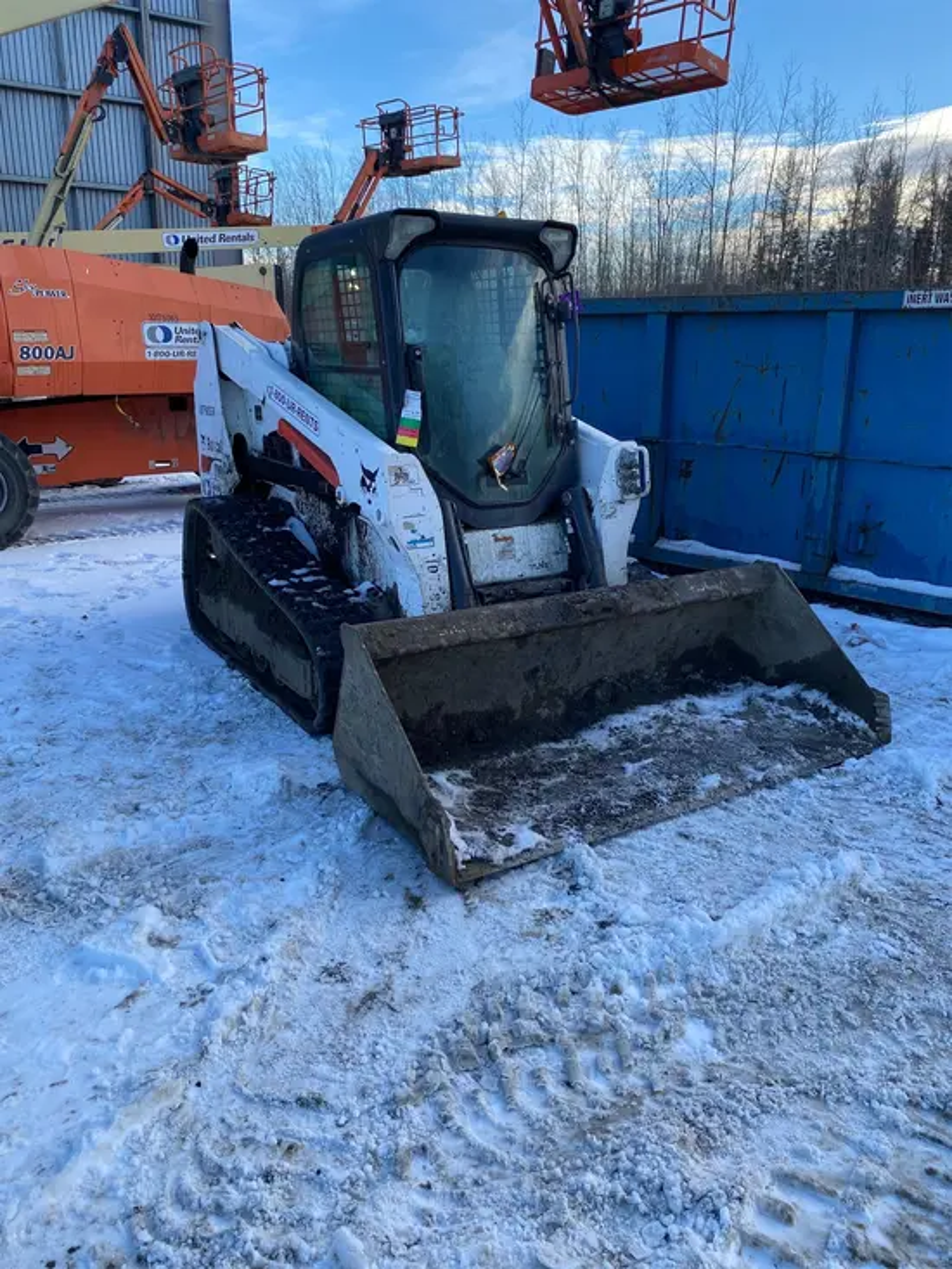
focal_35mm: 26
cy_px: 634
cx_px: 476
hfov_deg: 53.1
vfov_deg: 67.3
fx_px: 953
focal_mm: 4.25
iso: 32
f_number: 1.8
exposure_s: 1/626
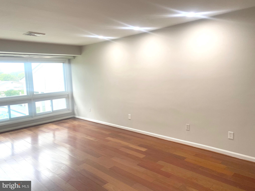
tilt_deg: -5.0
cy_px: 96
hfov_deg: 67.3
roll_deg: +1.4
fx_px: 192
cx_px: 128
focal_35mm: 26
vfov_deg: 53.1
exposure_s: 1/60
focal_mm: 4.25
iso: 64
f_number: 1.8
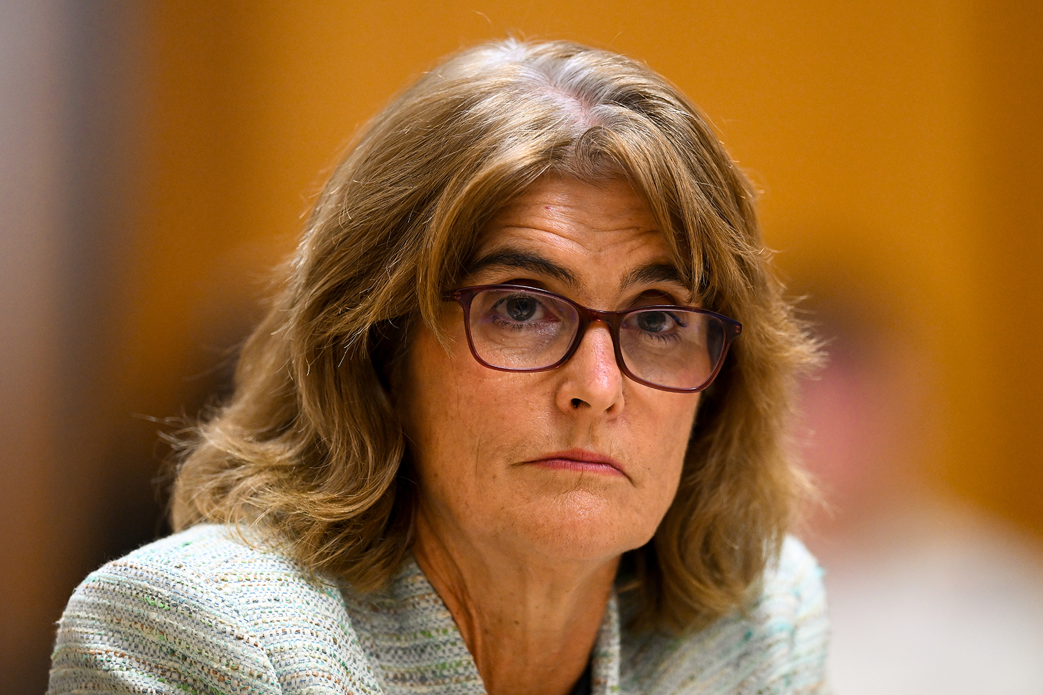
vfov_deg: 3.4
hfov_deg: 5.1
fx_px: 11617
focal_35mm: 401
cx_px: 522
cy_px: 348
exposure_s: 1/400
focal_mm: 400
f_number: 2.8
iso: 2500
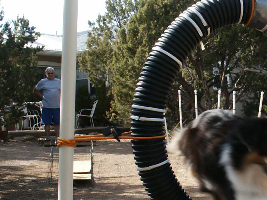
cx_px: 258
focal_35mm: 78
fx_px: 601
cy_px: 149
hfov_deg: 24.1
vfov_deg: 18.8
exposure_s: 1/90
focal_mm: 7.18
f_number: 6.7
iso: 64
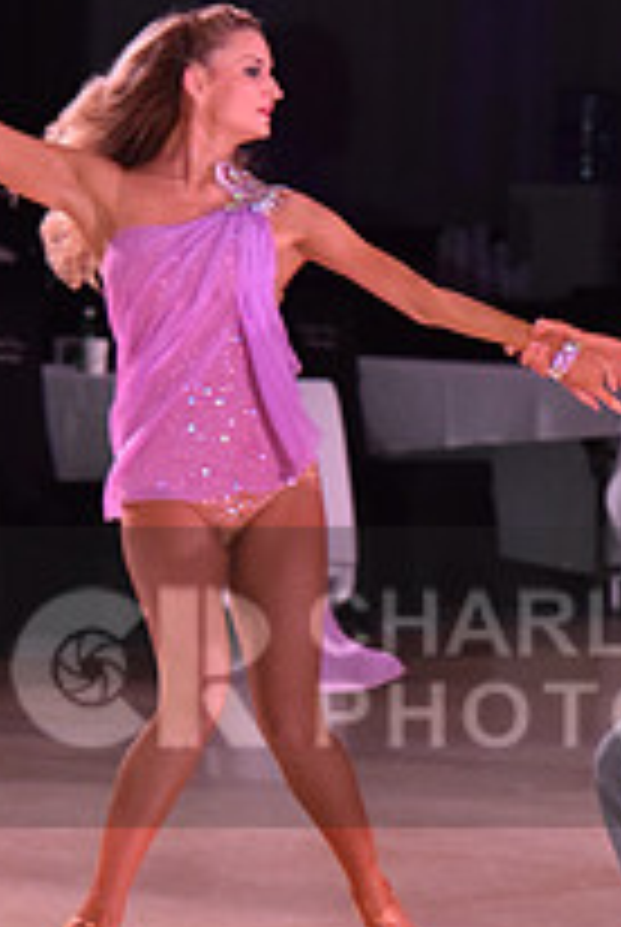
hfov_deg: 3.4
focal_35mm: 408
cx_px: 587
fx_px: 10521
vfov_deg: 5.0
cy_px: 680
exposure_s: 1/320
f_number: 5.6
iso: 2500
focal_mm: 145
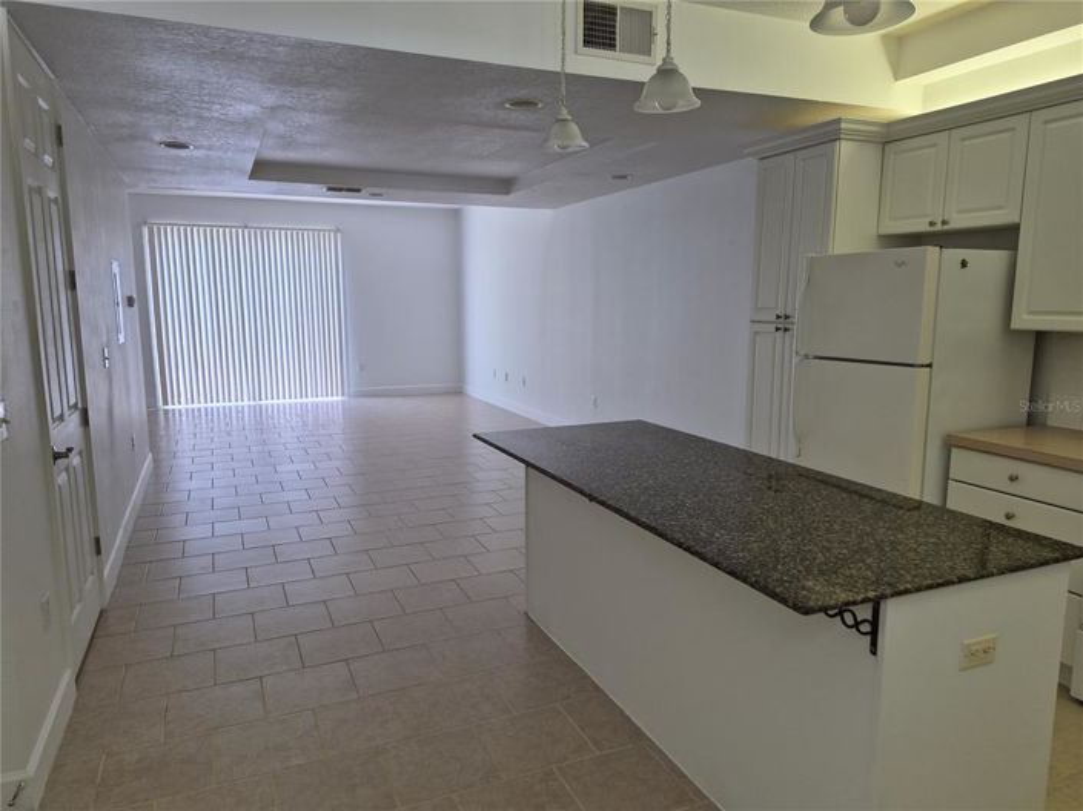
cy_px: 406
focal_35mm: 23
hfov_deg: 74.0
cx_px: 542
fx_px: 719
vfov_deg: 58.8
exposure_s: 1/120
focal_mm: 5.4
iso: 125
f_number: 1.8
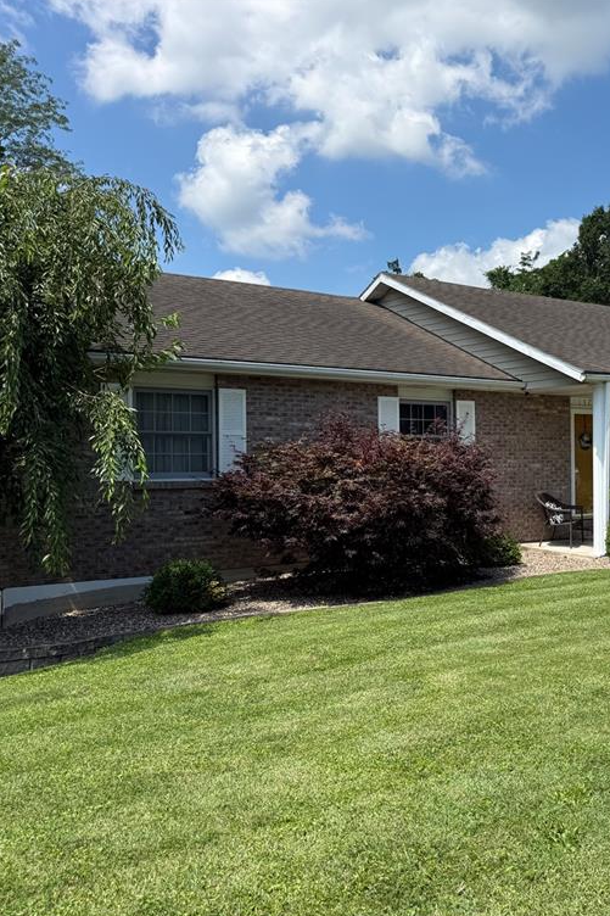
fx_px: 864
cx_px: 543
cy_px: 460
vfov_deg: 55.8
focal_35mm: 34
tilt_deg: -0.1
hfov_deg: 36.6
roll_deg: +0.4
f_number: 1.78
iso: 80
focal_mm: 6.76
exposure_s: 1/3584
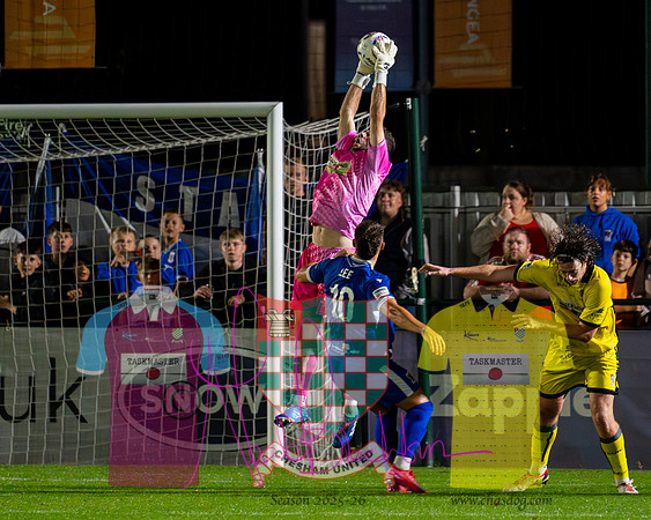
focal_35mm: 664
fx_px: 12791
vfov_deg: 2.3
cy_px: 215
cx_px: 310
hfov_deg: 2.9
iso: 10000
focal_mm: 400
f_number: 4.5
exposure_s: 1/640
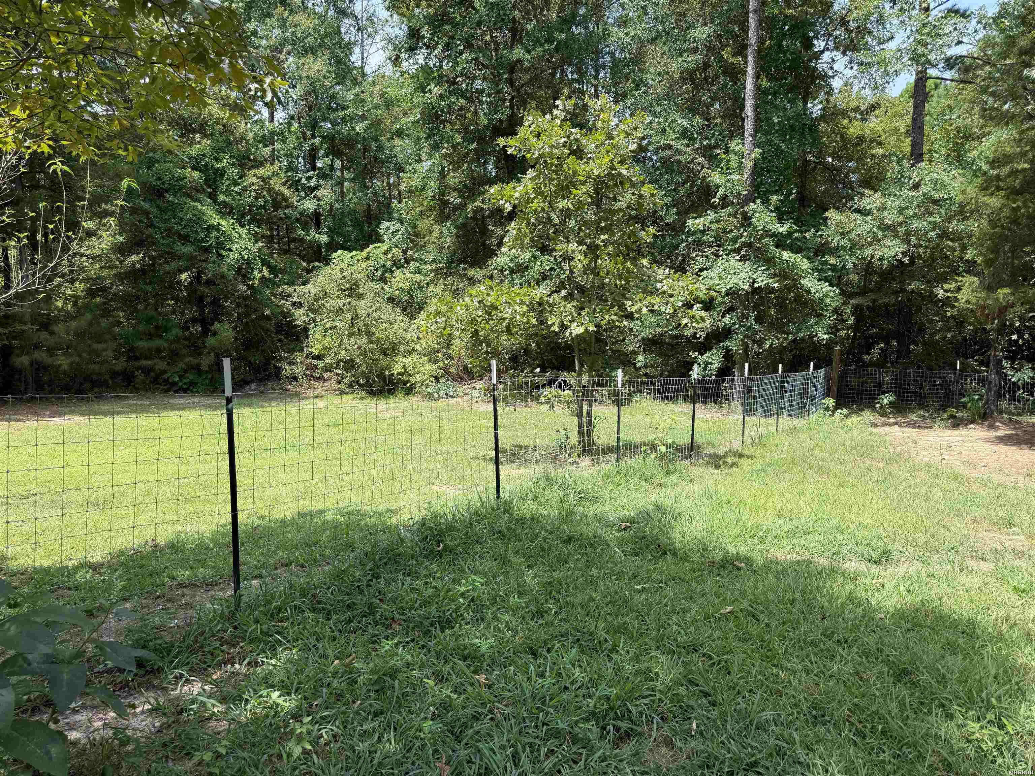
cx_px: 518
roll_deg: +0.2
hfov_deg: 71.6
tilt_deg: -6.2
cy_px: 388
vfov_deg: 56.8
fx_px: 718
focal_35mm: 24
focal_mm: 6.76
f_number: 1.78
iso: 80
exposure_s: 1/1230
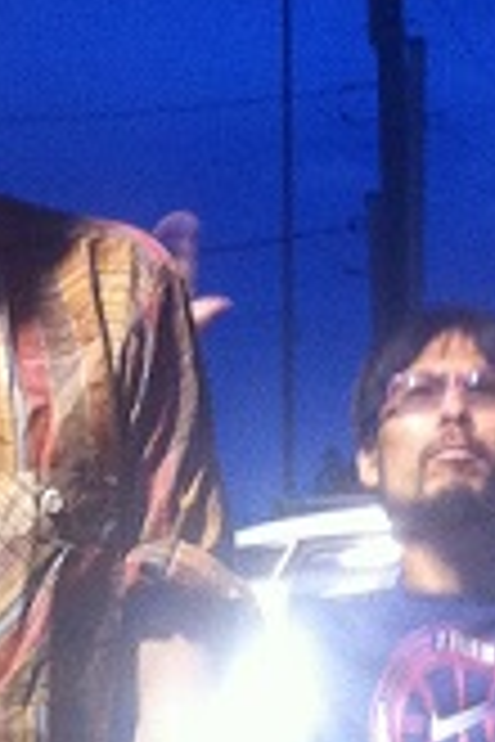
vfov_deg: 12.2
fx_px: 3300
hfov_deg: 8.5
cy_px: 1115
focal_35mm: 160
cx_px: 52
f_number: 2.8
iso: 200
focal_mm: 3.85
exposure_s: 1/17
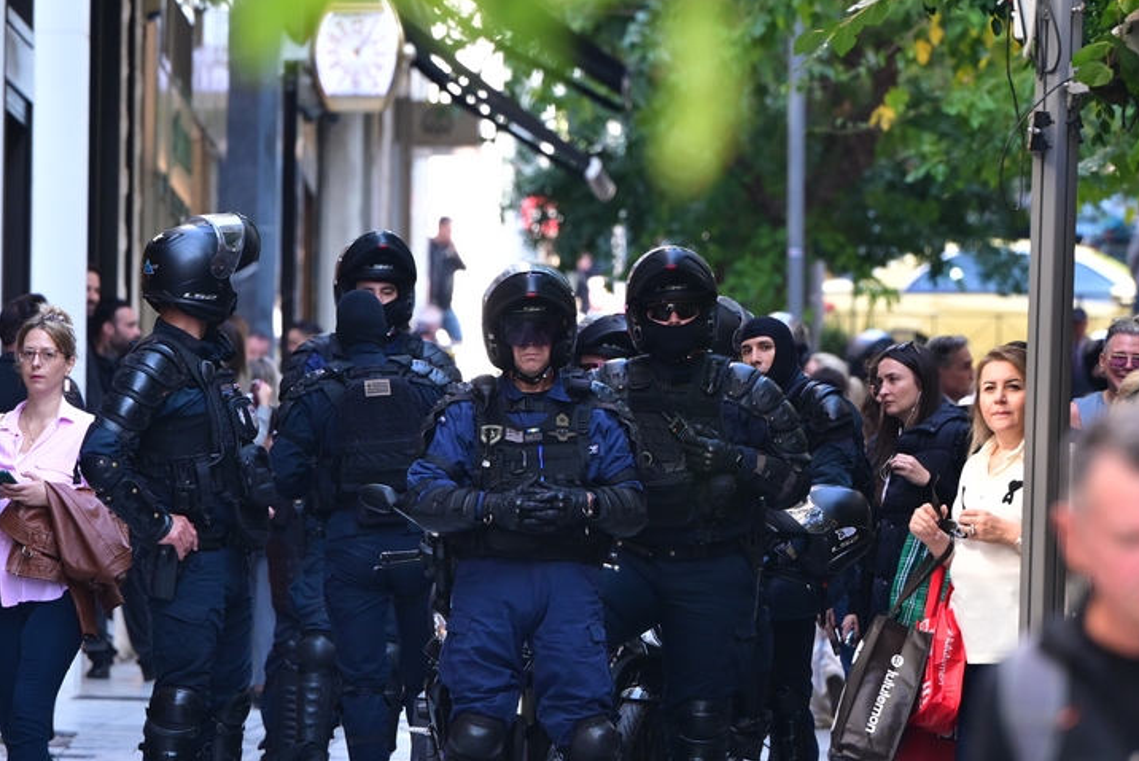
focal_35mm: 536
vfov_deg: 2.6
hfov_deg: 3.8
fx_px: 16964
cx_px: 674
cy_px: 277
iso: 640
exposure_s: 1/250
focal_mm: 200
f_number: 4.5
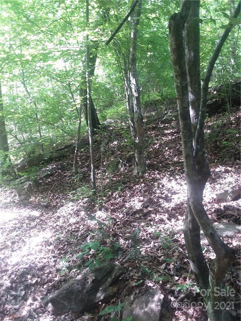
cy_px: 160
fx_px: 269
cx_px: 120
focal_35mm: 29
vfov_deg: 61.7
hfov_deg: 48.2
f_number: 1.9
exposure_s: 1/60
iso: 50
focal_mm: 2.47
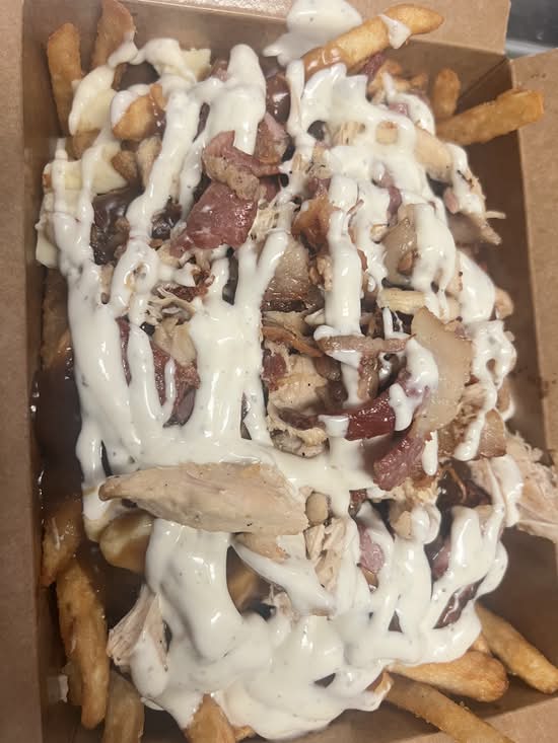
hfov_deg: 53.1
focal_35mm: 26
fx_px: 559
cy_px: 372
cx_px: 279
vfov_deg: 67.3
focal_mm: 5.7
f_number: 1.5
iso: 160
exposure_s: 1/60
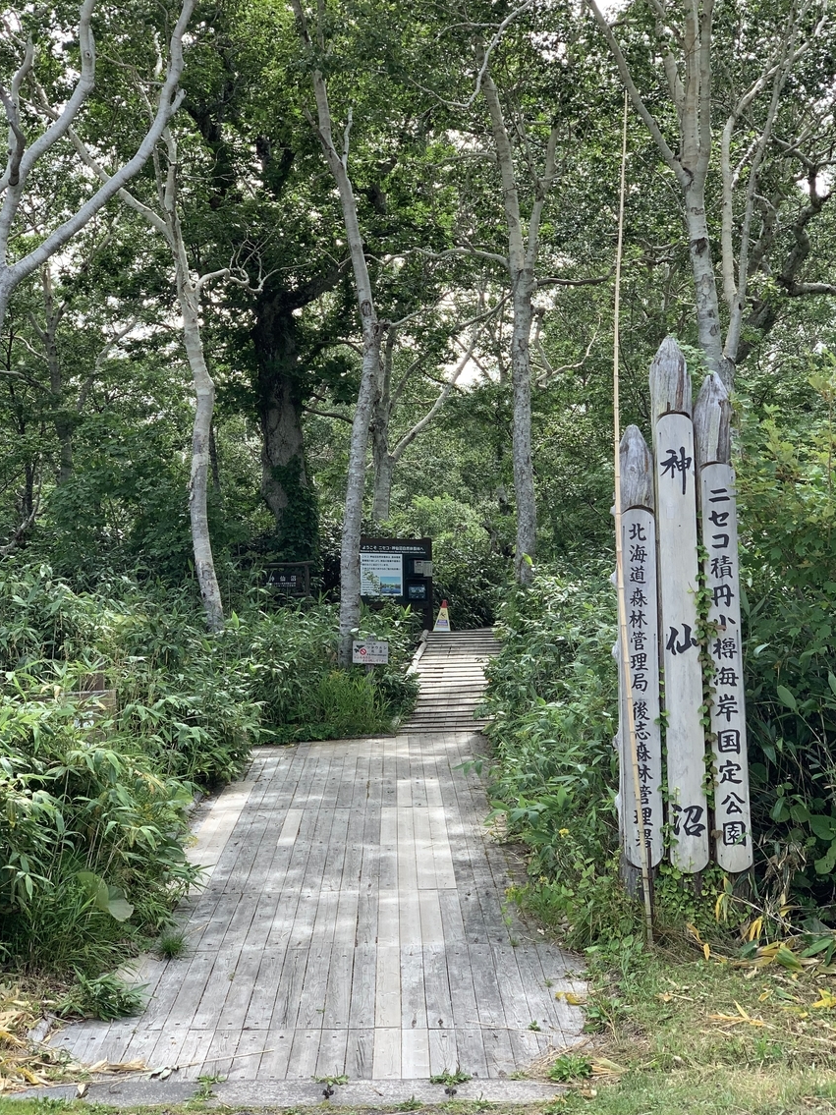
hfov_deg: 26.6
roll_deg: +0.5
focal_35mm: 55
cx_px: 416
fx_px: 1771
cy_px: 545
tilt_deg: +5.8
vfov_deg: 34.9
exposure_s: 1/289
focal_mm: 6
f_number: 2.4
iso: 16
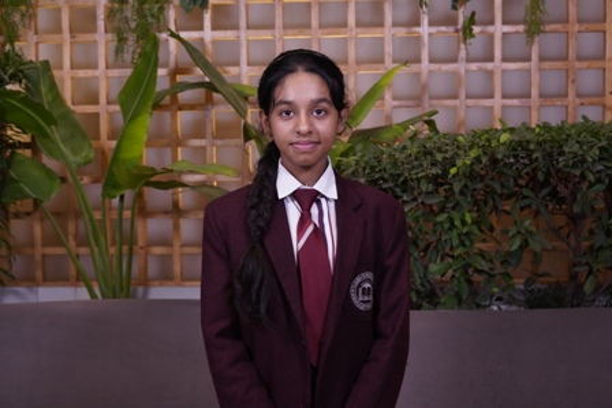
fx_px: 986
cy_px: 204
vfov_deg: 23.4
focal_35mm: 58
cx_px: 306
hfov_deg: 34.5
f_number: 5
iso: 500
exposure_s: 1/125
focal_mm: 39
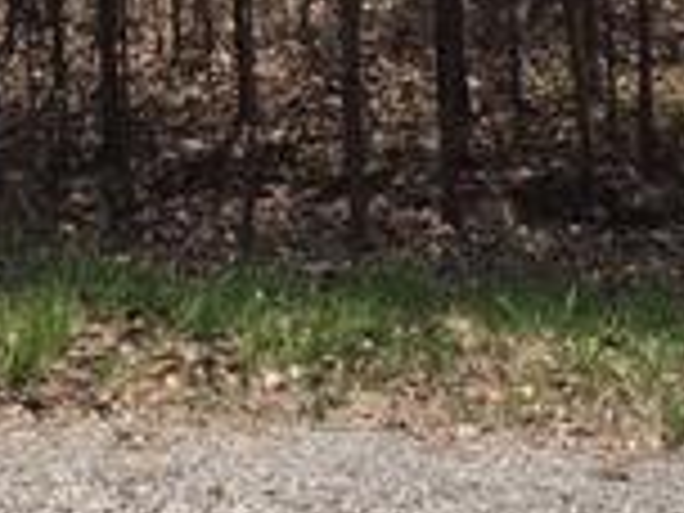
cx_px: 310
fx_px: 2411
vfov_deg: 11.4
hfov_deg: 16.1
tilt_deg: +5.4
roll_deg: -1.6
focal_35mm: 122
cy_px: -387
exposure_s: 1/1115
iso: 25
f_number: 2.2
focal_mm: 4.15
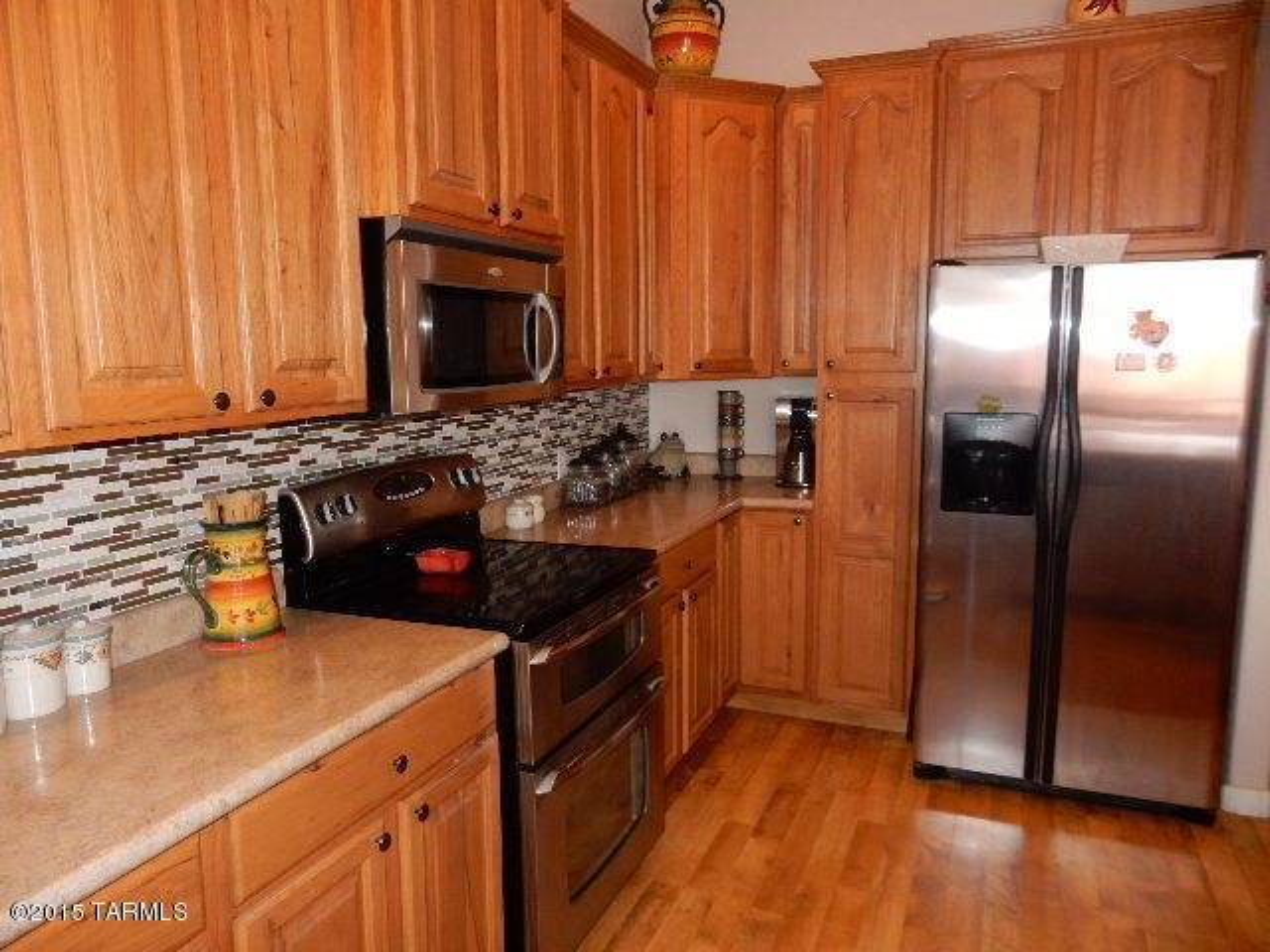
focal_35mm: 25
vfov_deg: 54.9
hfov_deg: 69.4
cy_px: 476
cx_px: 635
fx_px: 917
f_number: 3.7
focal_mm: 4.5
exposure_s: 1/30
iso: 200
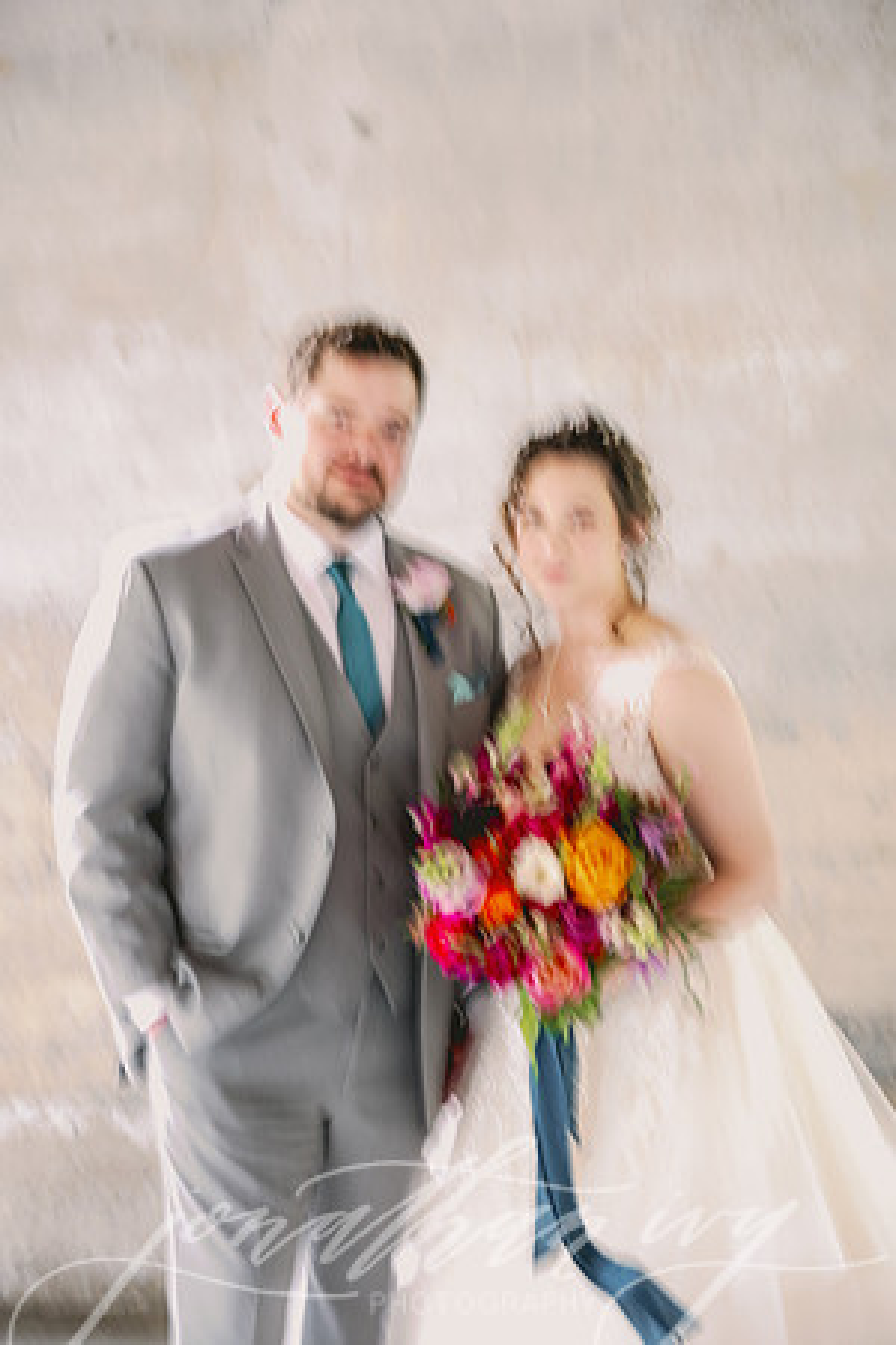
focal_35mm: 58
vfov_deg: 34.5
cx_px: 448
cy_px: 672
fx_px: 2165
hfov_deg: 23.4
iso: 200
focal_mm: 58
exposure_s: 1/25
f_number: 2.8
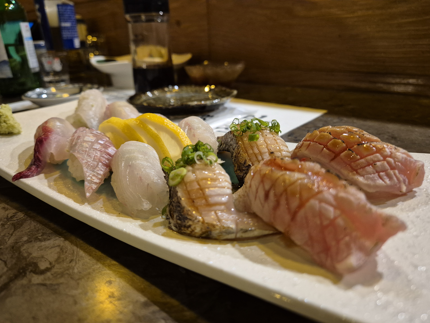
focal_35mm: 24
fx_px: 298
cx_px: 216
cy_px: 168
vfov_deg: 56.8
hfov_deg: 71.6
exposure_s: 1/60
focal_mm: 5.4
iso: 800
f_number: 1.8
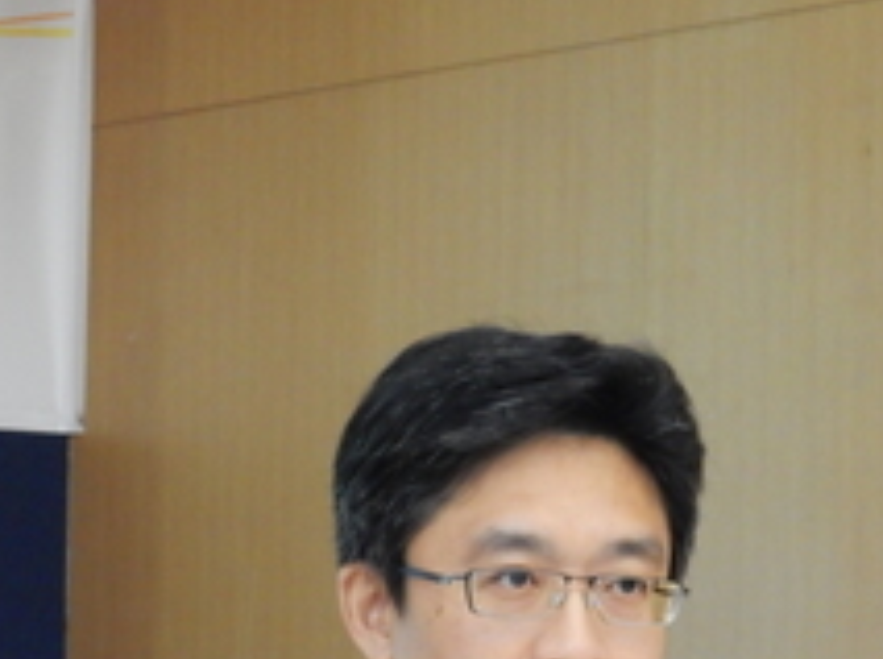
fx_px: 4253
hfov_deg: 11.8
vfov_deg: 8.8
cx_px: 543
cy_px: 703
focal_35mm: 167
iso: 640
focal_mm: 12.6
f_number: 4.8
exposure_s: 1/8
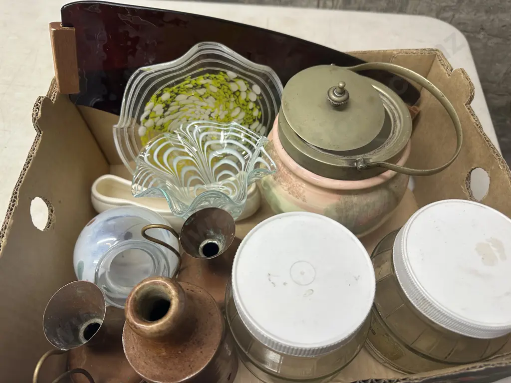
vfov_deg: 56.8
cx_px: 256
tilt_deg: -55.6
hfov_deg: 71.6
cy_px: 192
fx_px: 354
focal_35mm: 24
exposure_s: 1/100
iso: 125
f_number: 1.78
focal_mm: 6.86
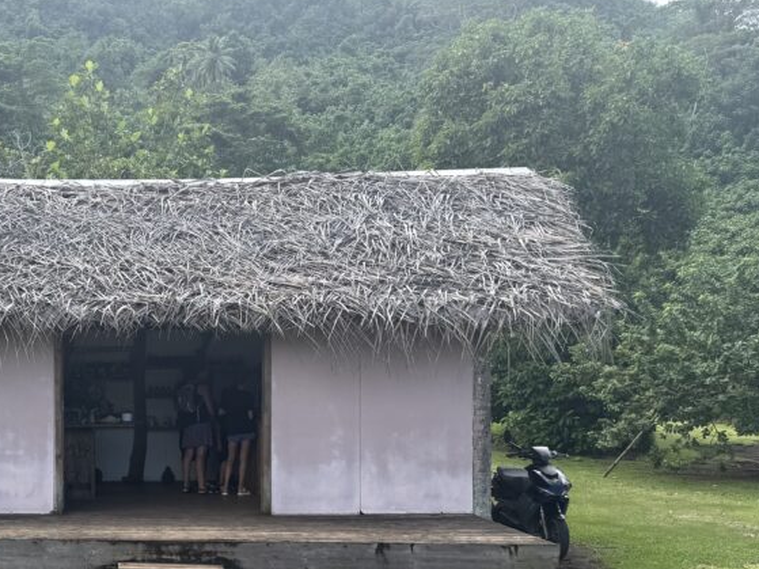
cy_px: 460
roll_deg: +0.1
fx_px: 965
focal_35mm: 44
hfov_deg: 40.5
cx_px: 113
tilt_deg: +0.2
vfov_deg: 31.9
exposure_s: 1/1046
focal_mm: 6.76
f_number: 1.78
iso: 80
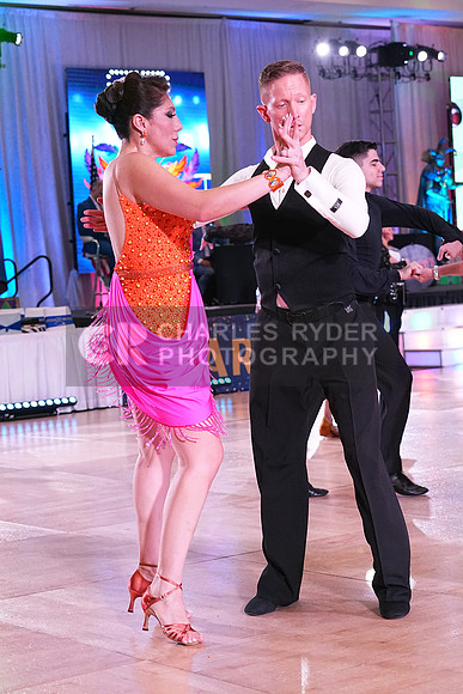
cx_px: 232
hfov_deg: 18.0
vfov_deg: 26.6
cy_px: 347
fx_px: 1465
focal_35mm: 76
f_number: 4.5
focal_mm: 51
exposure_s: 1/400
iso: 3200
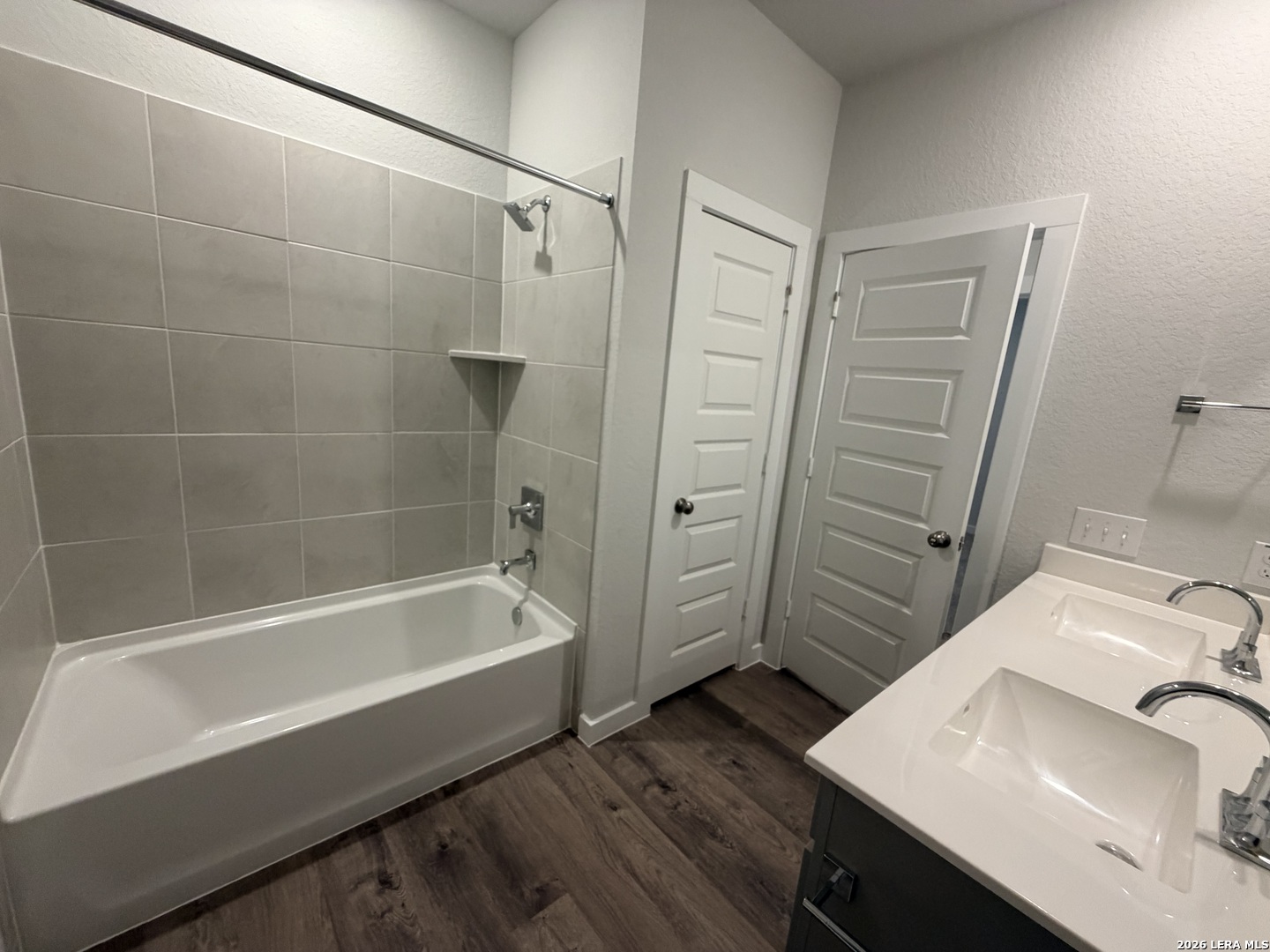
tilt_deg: -14.7
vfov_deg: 85.7
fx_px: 514
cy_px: 476
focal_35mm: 14
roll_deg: -4.4
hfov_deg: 102.1
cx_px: 635
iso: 250
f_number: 2.2
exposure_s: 1/120
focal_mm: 2.22
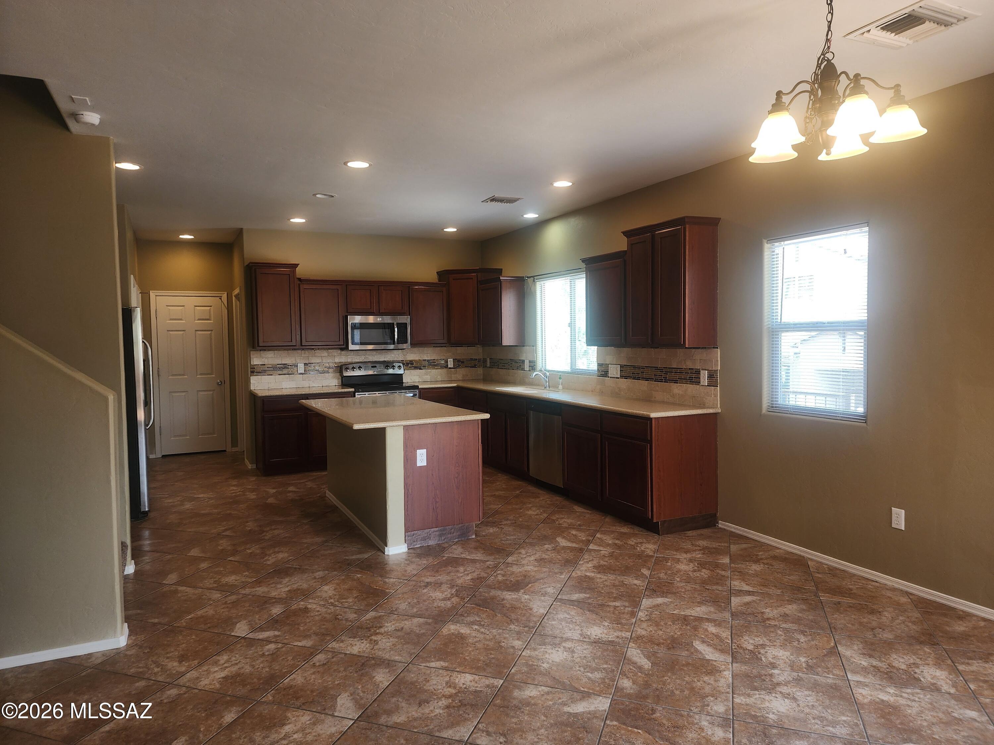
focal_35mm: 23
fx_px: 660
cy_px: 372
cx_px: 497
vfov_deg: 58.9
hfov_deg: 73.9
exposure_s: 1/120
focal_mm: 6.4
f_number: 1.8
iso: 80
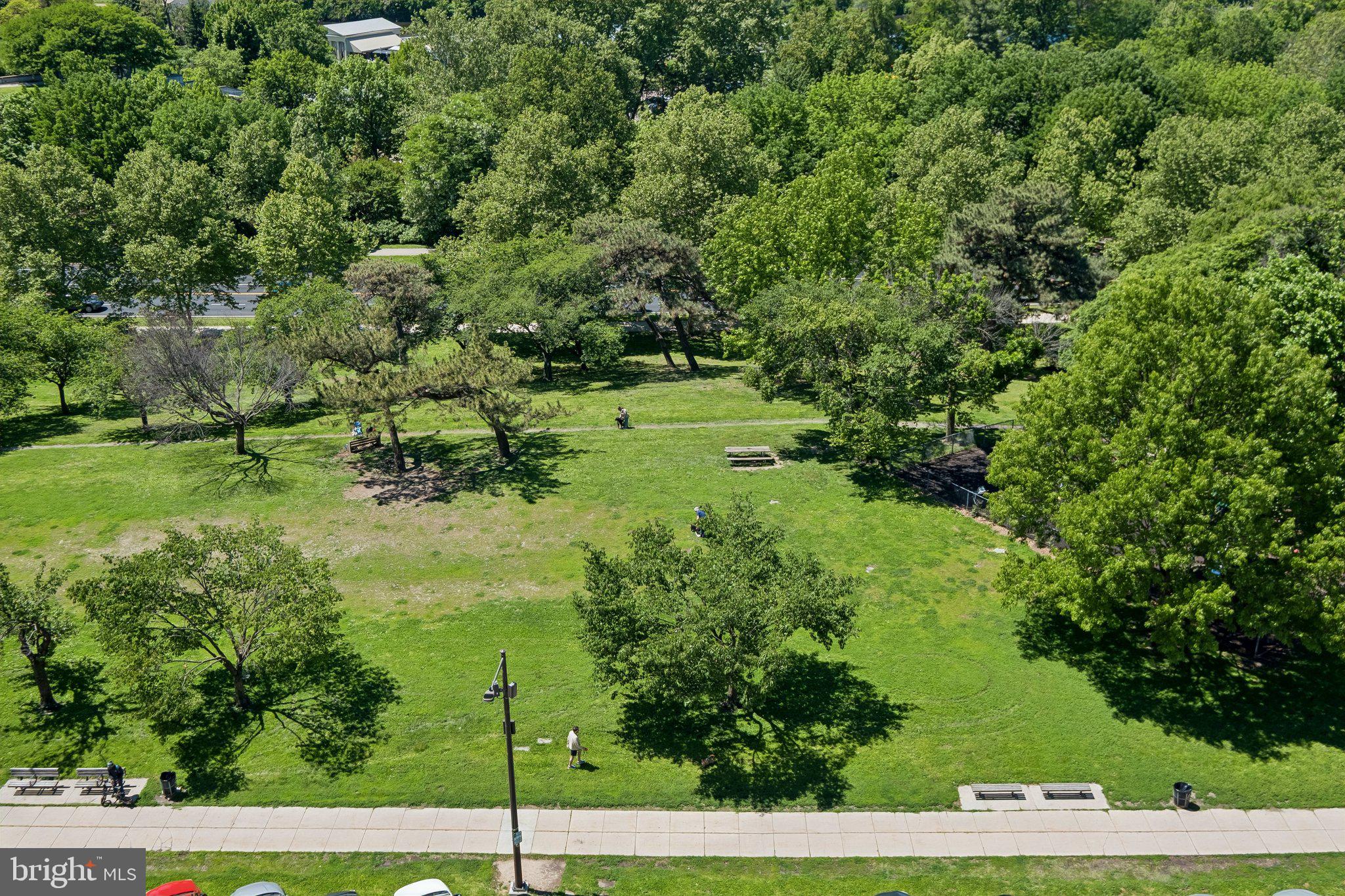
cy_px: 448
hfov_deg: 53.1
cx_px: 672
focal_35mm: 36
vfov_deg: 36.9
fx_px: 1345
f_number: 8
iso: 250
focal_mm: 24
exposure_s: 1/340
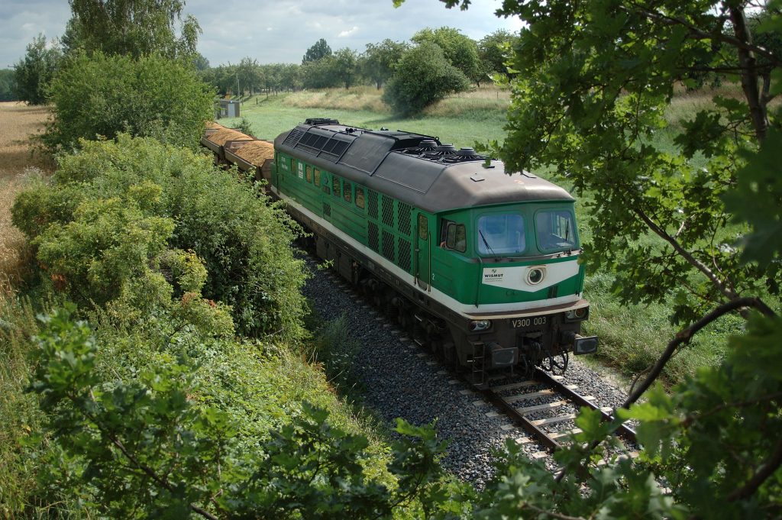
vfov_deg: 36.8
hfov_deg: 53.2
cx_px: 391
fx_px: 781
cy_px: 260
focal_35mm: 36
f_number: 4
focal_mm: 24
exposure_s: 1/1250
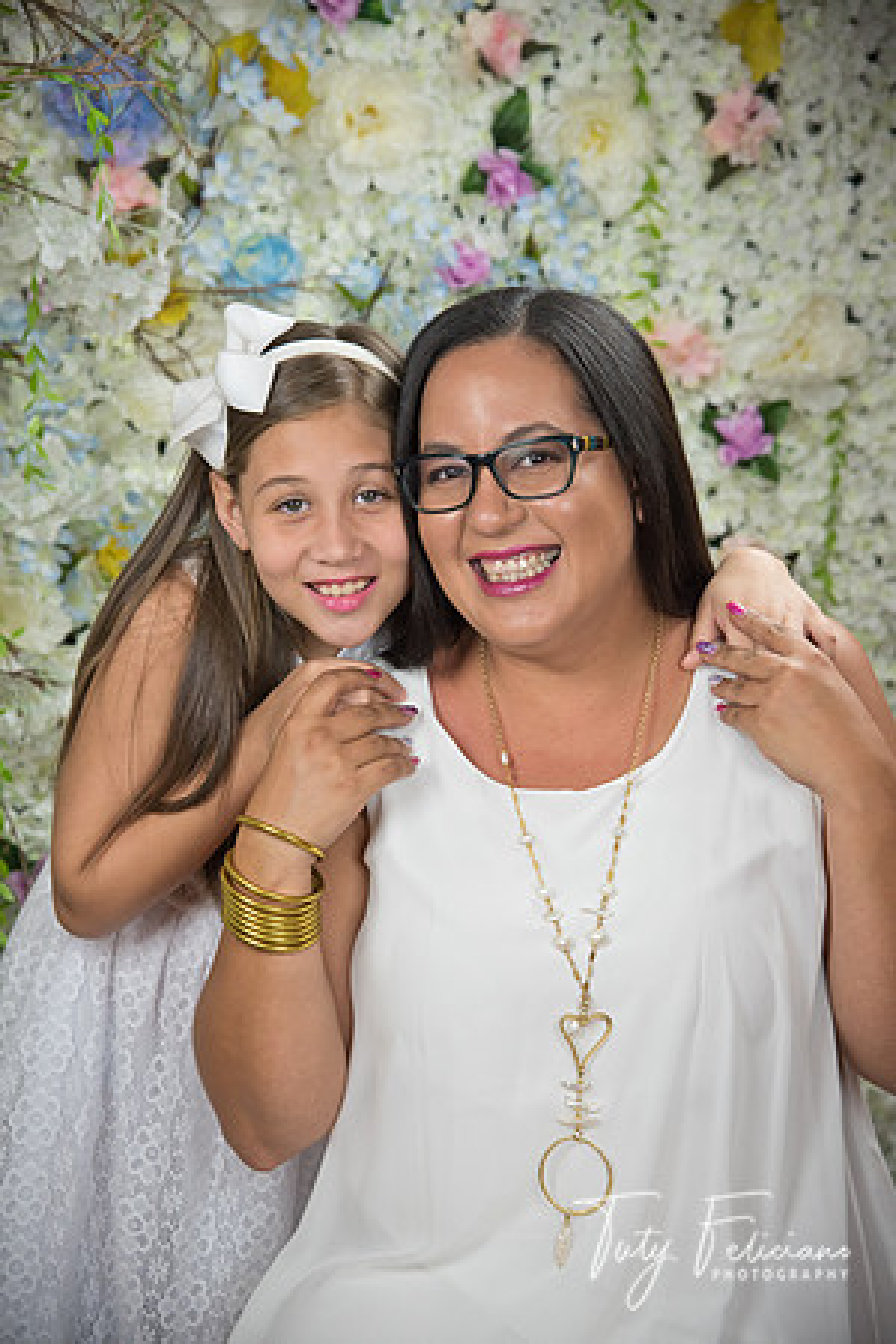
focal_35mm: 85
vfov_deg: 23.9
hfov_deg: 16.1
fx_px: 3173
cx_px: 448
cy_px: 672
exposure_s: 1/125
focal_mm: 85
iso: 1250
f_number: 5
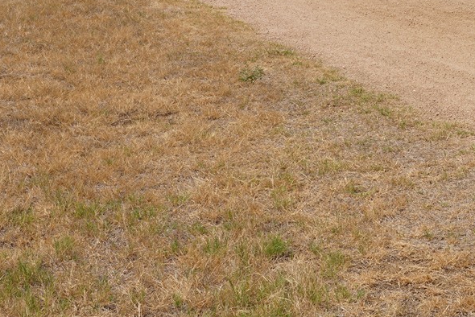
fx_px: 1386
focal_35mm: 105
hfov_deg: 19.2
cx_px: 403
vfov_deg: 12.6
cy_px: -101
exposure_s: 1/100
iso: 100
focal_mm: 31
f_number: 18
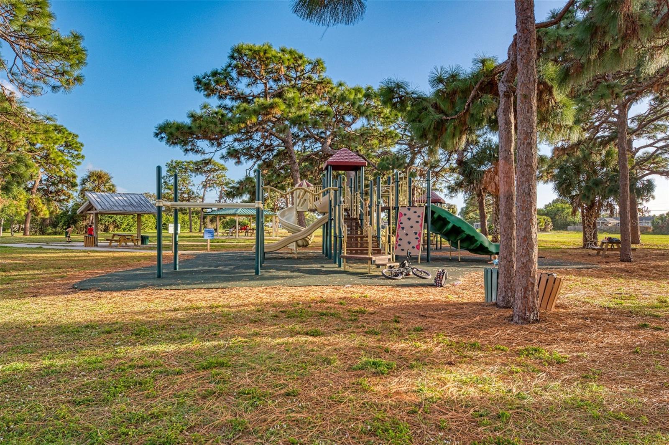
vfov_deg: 53.1
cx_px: 334
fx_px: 446
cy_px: 222
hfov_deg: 73.8
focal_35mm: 24
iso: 200
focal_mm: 24
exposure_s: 1/320
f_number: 7.1
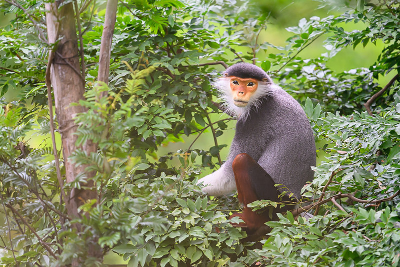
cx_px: 206
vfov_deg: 2.3
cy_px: 125
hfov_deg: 3.4
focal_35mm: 600
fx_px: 6662
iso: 2500
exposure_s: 1/500
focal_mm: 560
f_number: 4
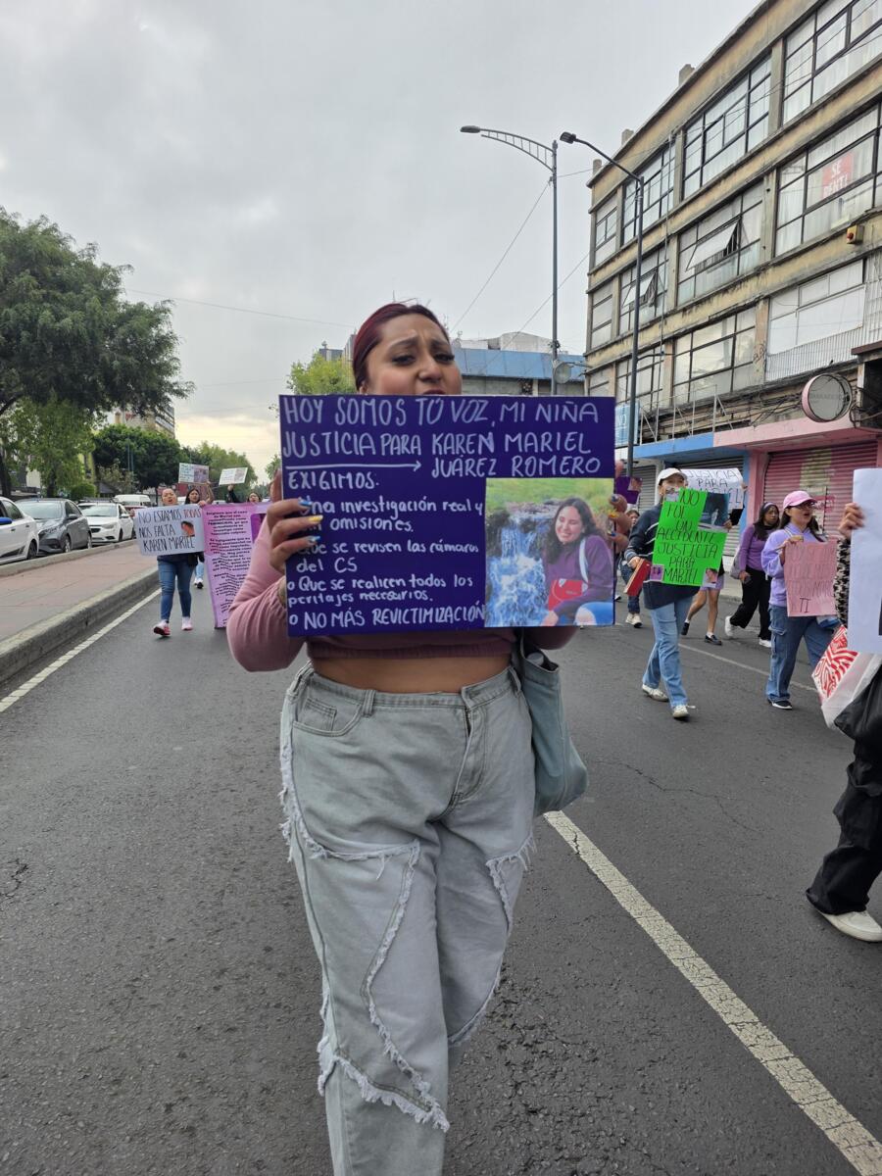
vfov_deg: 73.9
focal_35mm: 23
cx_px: 441
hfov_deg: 58.9
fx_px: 781
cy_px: 588
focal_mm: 6.3
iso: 80
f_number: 1.7
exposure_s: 1/1925
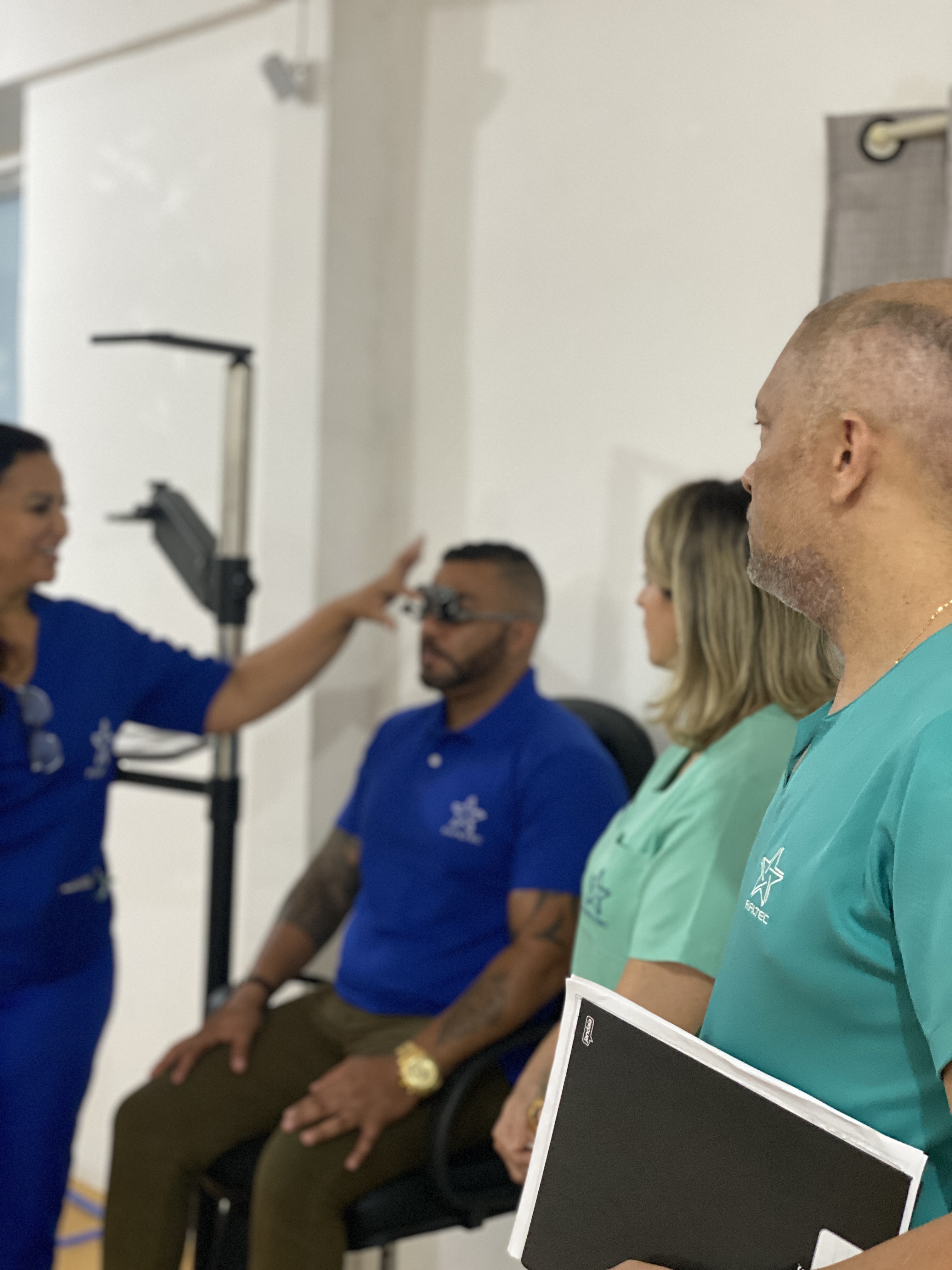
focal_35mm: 52
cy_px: 635
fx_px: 1907
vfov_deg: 36.8
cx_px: 476
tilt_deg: -2.8
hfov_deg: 28.0
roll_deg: -2.7
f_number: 2
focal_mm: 6
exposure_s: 1/24
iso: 400
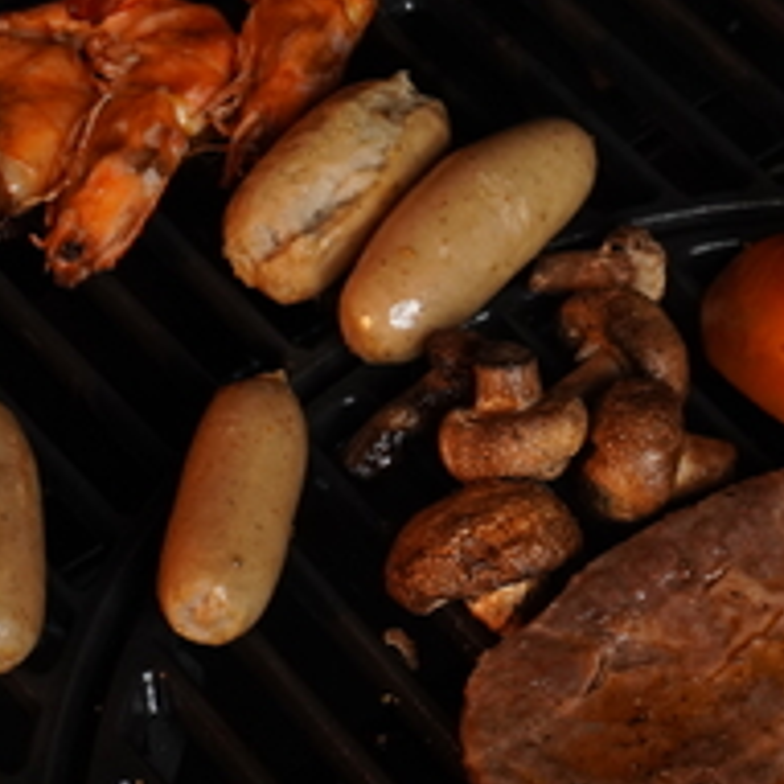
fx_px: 4279
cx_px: 743
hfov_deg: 10.4
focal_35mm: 167
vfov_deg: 10.5
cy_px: 511
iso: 1250
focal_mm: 50
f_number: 5.6
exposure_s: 1/250
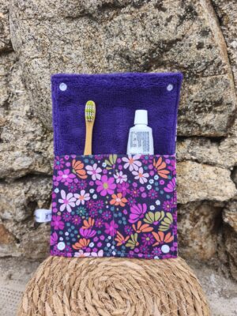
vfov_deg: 73.9
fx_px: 210
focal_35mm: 23
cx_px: 118
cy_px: 158
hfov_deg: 58.9
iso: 50
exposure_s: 1/141
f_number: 1.65
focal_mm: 6.18
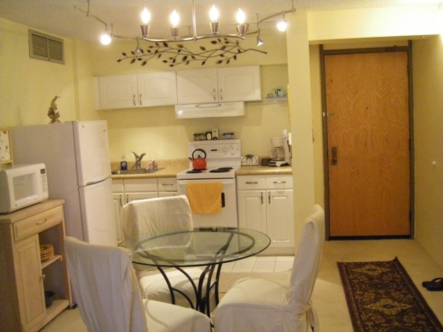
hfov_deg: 49.0
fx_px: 486
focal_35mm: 38
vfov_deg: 37.7
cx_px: 222
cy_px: 166
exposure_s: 1/30
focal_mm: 6.3
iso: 800
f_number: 3.5
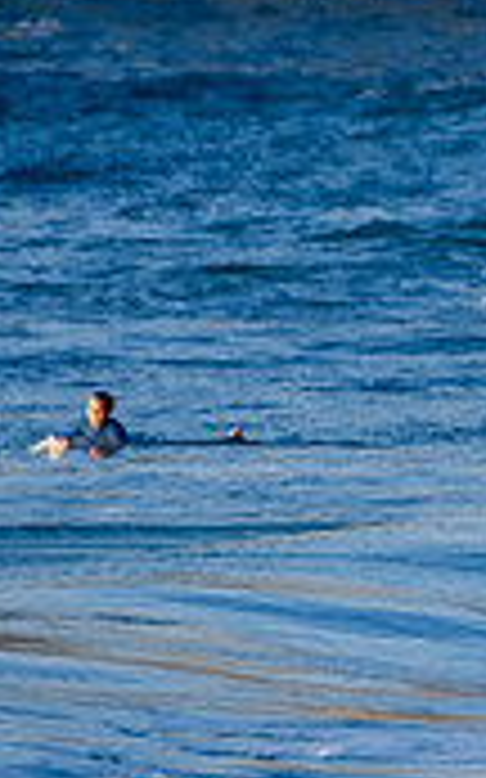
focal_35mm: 2563
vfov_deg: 0.8
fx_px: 54361
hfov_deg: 0.5
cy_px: 407
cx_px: 1080
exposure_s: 1/1600
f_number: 5.6
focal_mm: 500
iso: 640
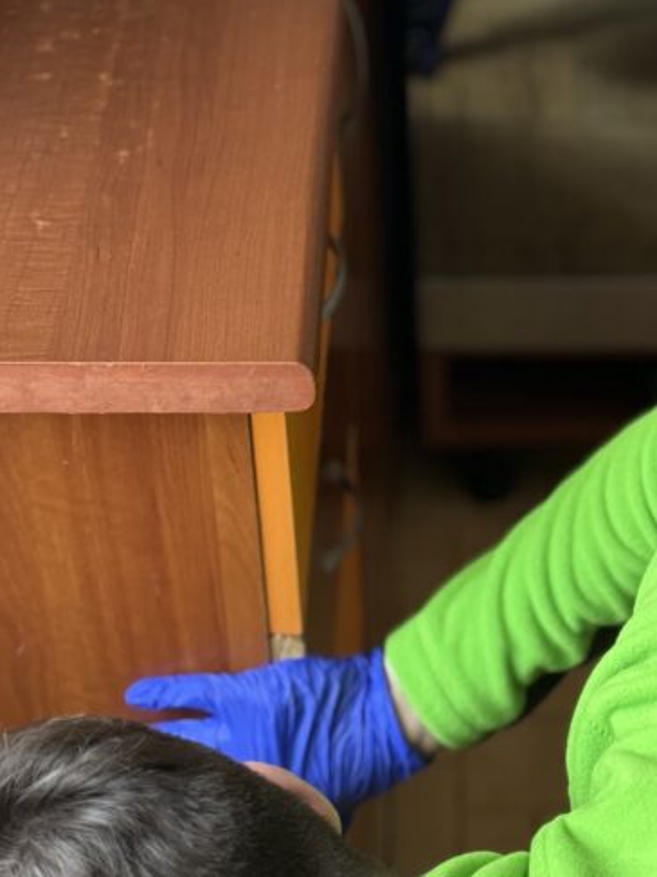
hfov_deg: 14.4
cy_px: 762
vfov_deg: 19.2
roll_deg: -1.1
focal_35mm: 101
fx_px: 2557
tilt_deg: -40.8
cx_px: 659
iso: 100
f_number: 1.78
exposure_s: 1/108
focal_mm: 6.76
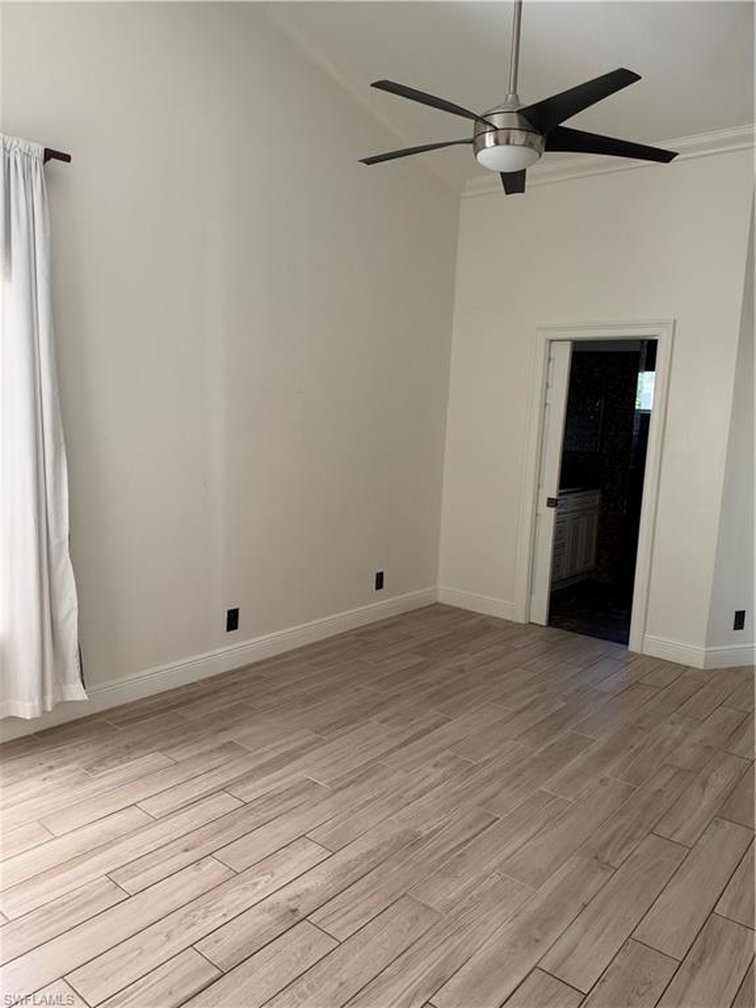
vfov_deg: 71.6
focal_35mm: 24
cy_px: 504
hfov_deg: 56.8
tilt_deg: -7.9
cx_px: 378
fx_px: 699
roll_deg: -2.6
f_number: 1.8
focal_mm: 6.93
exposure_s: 1/121
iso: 320
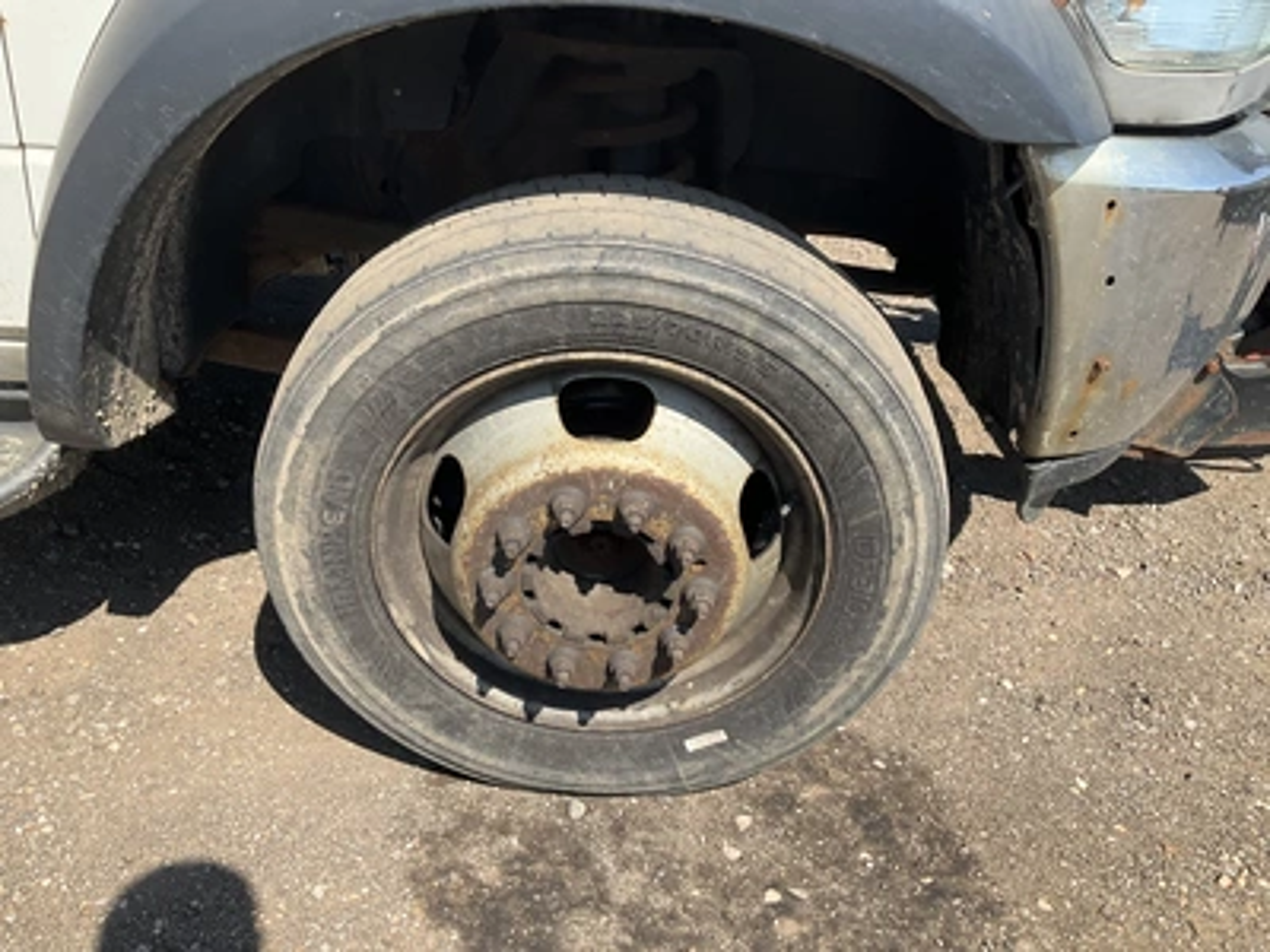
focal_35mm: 29
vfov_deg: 48.2
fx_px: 1064
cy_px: 476
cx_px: 635
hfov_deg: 61.7
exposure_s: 1/1035
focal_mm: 3
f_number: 1.8
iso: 25
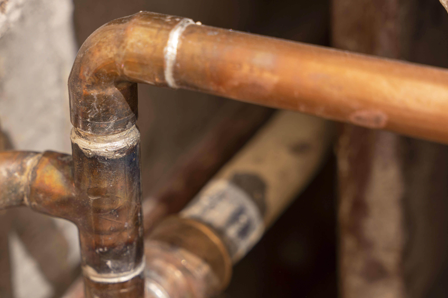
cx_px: 144
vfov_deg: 12.9
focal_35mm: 106
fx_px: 1319
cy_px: 220
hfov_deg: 19.2
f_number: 6.3
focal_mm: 70
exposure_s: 1/125
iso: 100
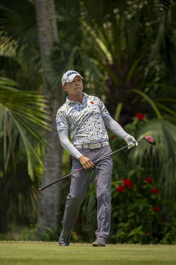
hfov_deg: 3.4
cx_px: 88
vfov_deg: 5.2
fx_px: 2933
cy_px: 132
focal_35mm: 400
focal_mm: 400
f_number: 3.5
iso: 64
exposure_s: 1/2500
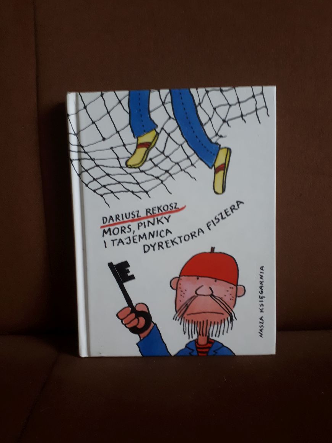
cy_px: 226
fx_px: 358
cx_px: 172
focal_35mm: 28
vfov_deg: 63.4
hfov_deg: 49.7
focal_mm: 3.6
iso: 160
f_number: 1.9
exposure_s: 1/17
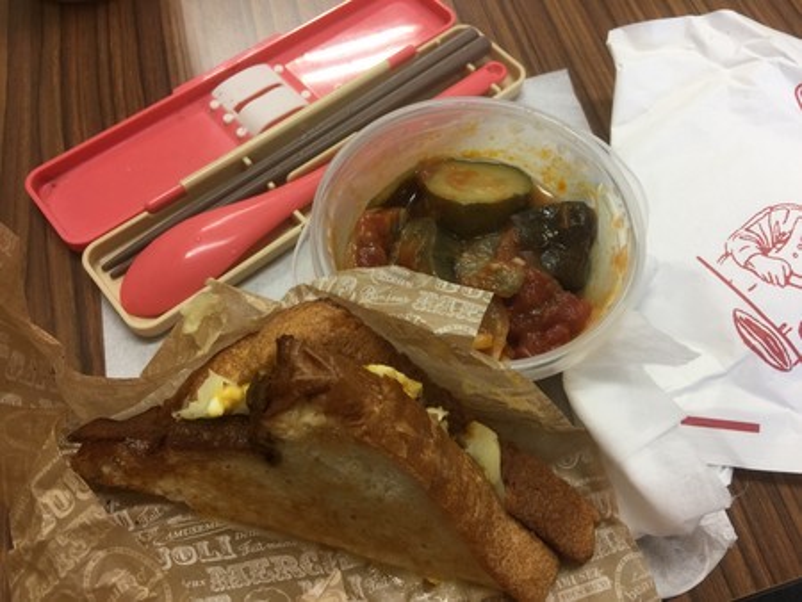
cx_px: 401
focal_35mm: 29
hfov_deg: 61.6
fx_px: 672
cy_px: 301
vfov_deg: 48.3
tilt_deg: -61.3
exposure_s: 1/30
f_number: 2.2
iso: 32
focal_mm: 4.15
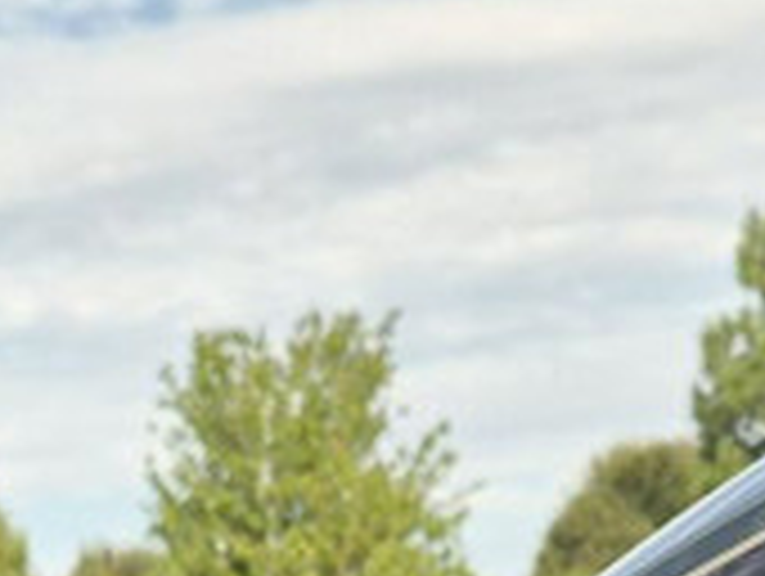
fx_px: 3187
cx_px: 110
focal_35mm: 144
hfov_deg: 13.6
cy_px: 1593
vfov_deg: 8.9
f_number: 1.8
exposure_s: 1/2344
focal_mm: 5.4
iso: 80
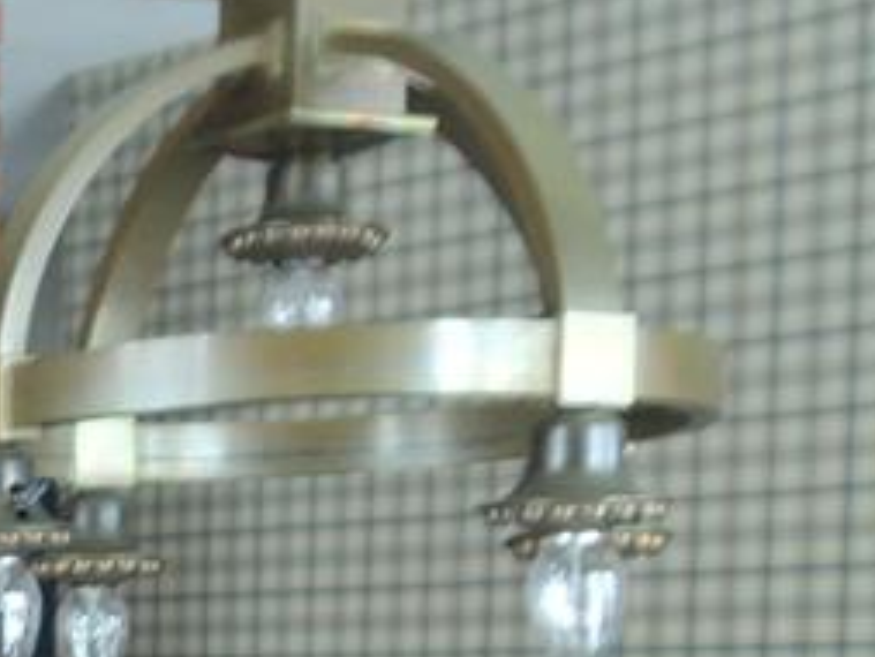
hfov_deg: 16.5
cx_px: -761
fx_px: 2453
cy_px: 920
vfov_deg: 14.4
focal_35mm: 97
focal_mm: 4.3
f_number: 2.8
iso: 140
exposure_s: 1/30
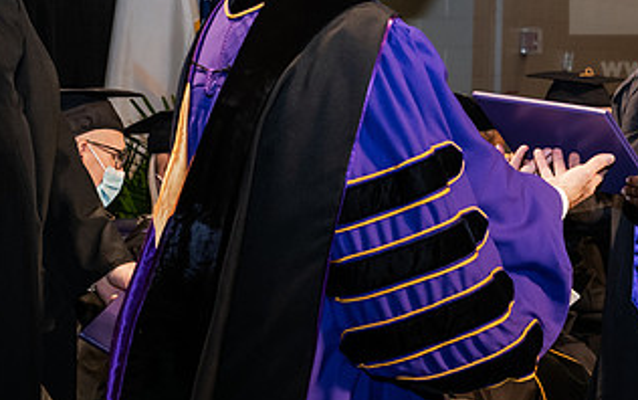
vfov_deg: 11.3
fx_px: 2018
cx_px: 509
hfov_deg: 17.8
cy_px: 110
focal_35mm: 116
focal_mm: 62
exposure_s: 1/200
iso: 1600
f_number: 6.3
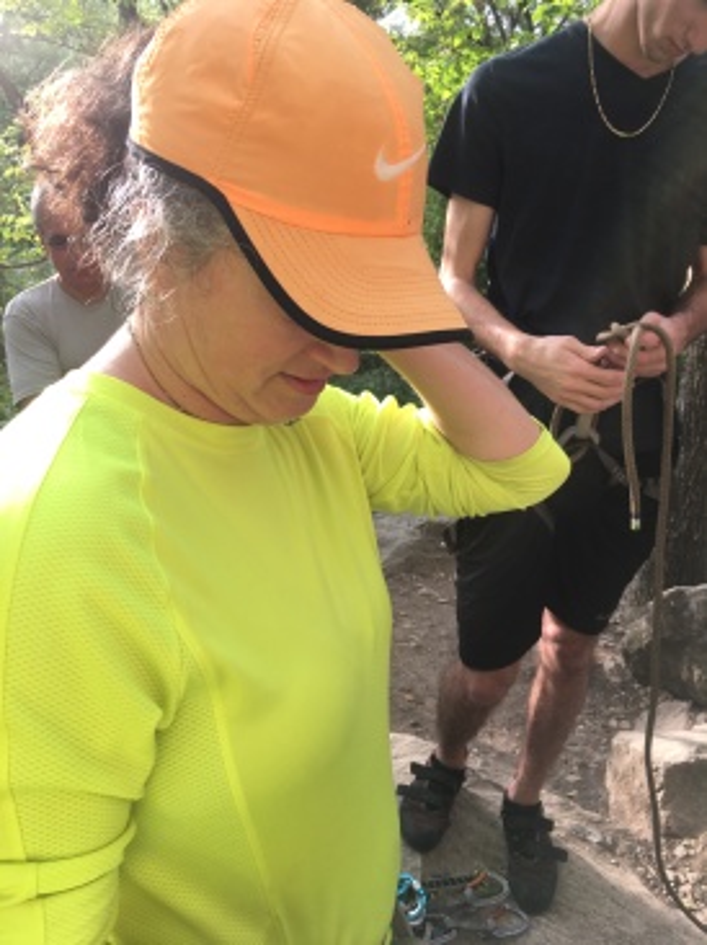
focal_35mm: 29
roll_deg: -1.6
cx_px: 354
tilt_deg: -22.3
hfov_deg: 48.2
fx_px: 791
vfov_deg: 61.7
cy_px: 472
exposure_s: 1/122
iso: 25
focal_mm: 4.15
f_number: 2.2
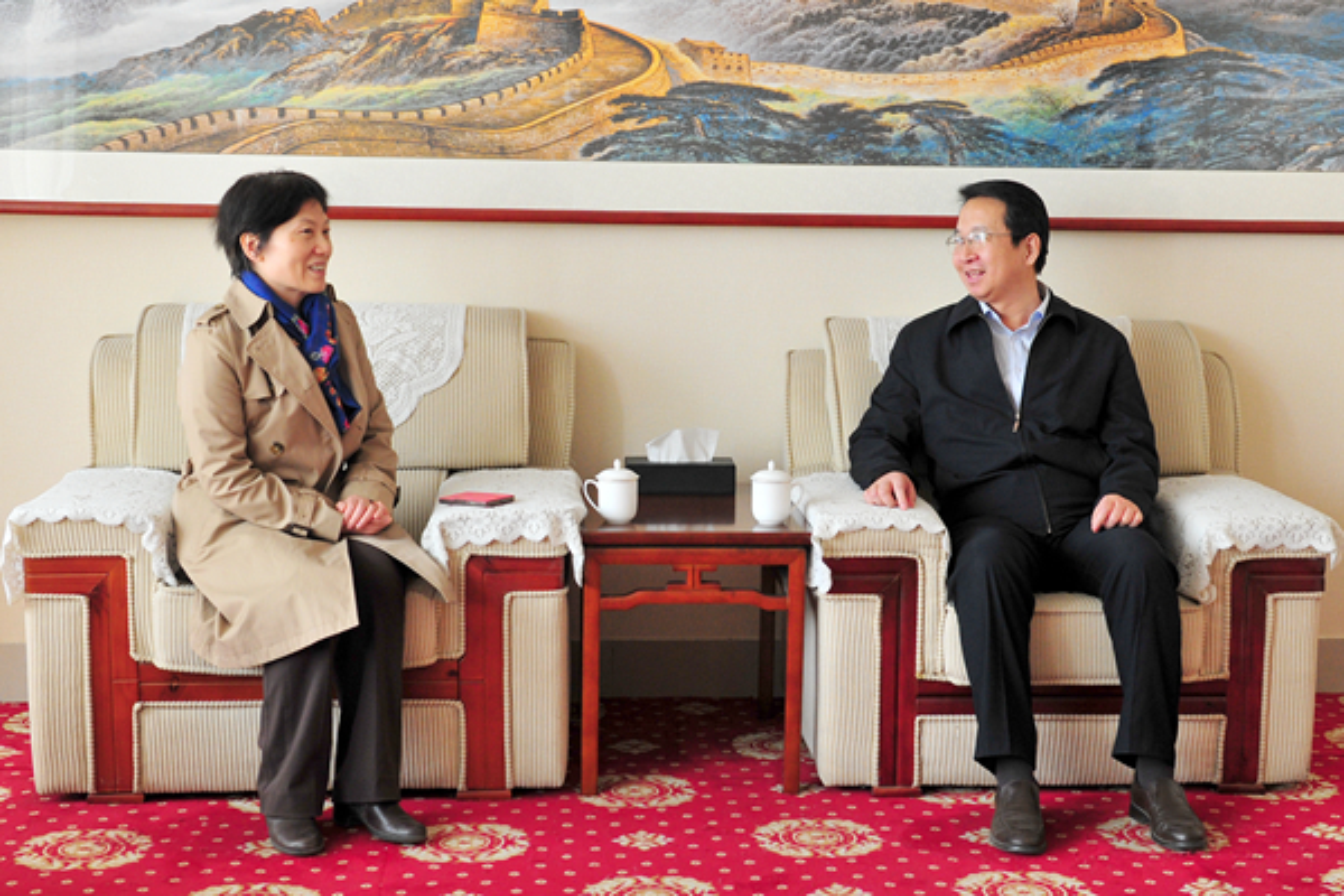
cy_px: 448
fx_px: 1419
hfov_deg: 50.7
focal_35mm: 38
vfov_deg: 35.1
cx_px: 672
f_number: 4
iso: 800
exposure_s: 1/250
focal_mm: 38
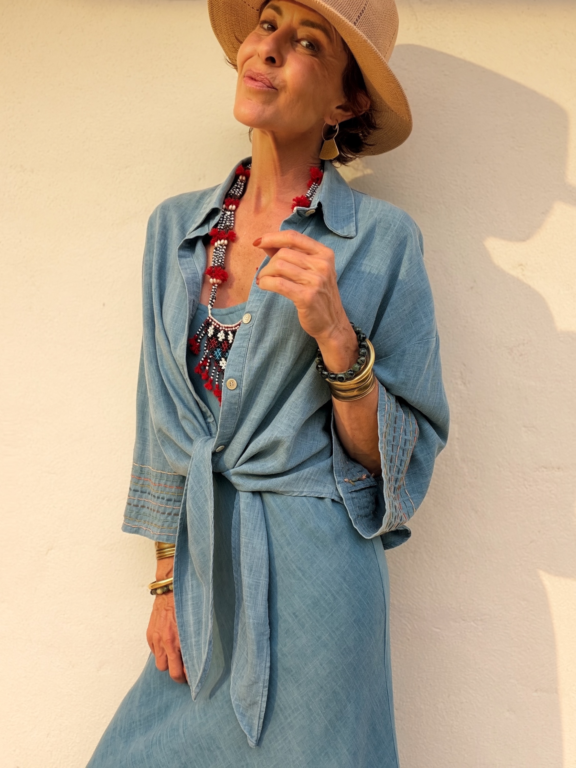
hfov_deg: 46.8
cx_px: 288
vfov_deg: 60.0
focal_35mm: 30
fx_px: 666
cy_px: 384
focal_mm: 2.71
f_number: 1.9
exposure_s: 1/522
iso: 25
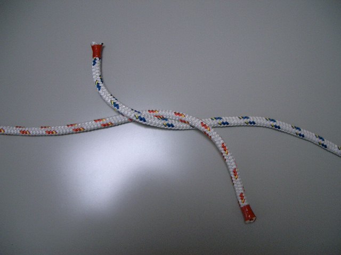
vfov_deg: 40.7
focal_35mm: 35
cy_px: 128
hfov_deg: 52.6
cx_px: 170
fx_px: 345
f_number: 2.6
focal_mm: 5.8
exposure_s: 1/80
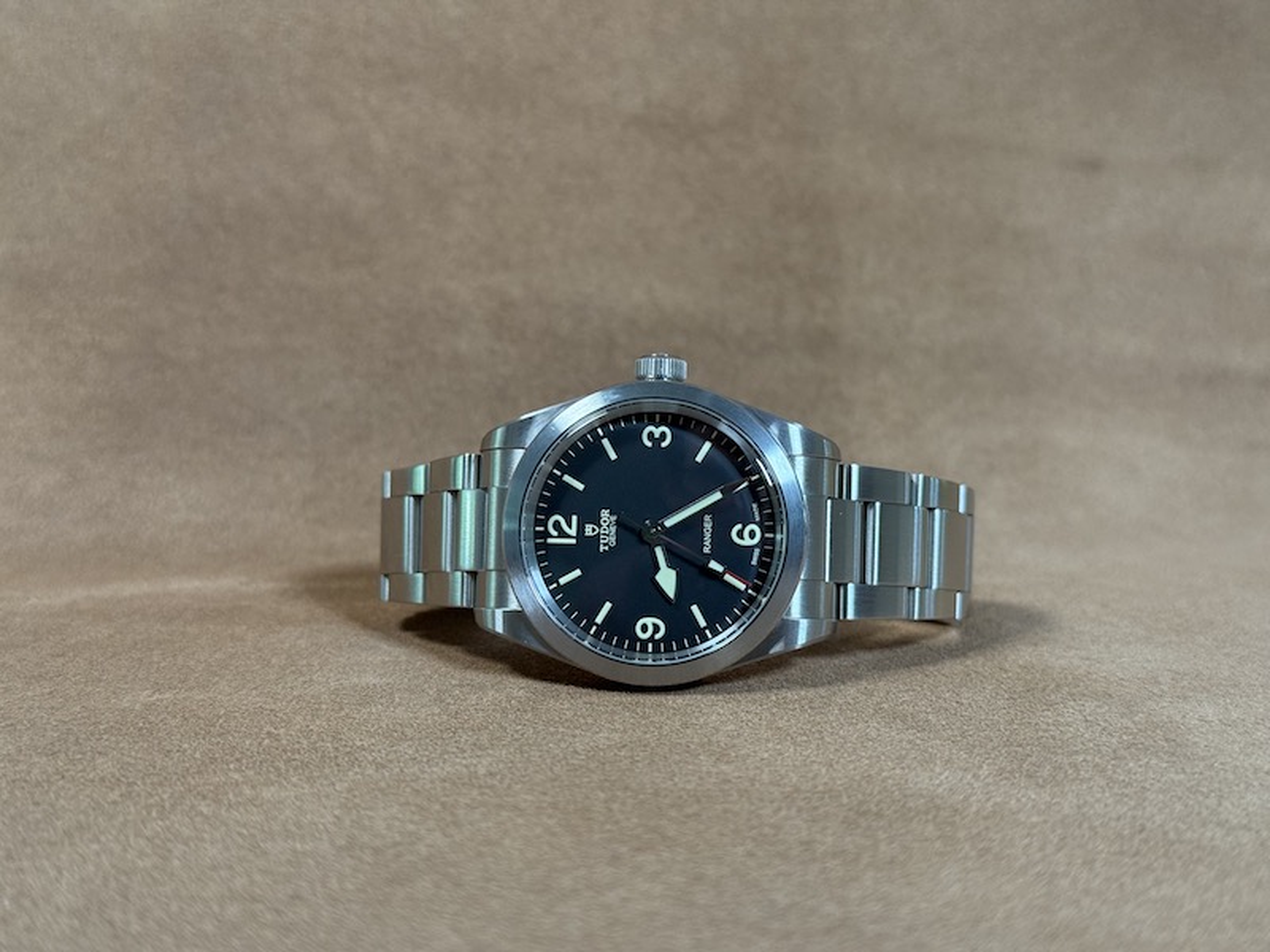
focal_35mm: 48
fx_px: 1761
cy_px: 476
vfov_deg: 30.3
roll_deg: -0.2
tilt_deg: -8.9
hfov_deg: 39.7
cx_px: 635
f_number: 1.78
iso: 160
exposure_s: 1/70
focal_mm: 6.76
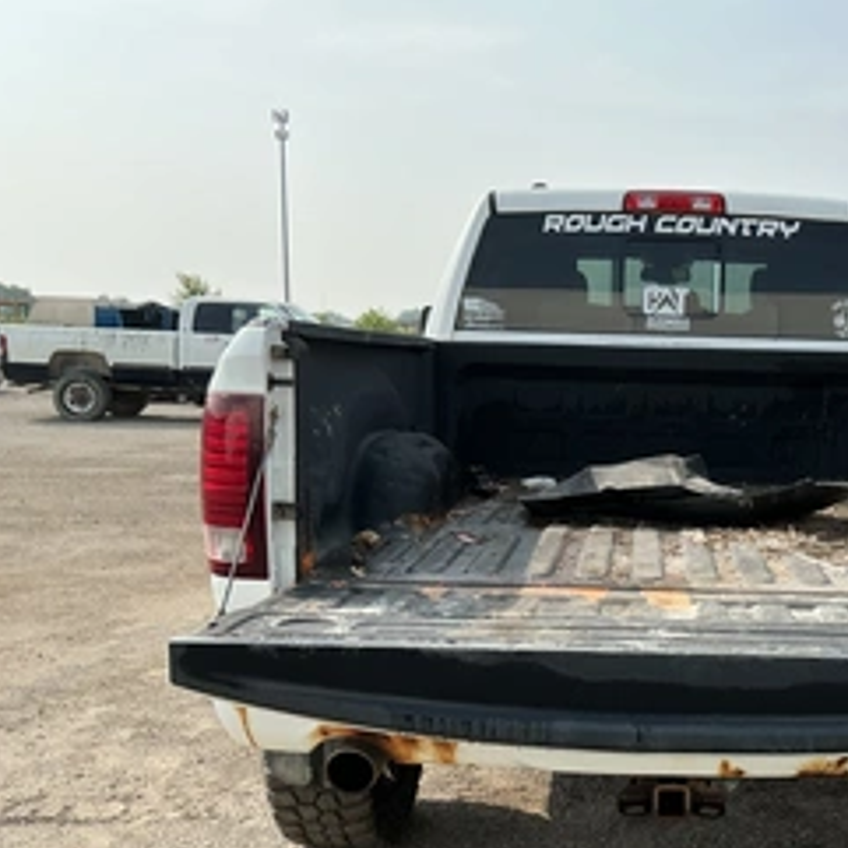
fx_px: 1136
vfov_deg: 40.7
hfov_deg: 39.6
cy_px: 524
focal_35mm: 41
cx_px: 654
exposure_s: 1/1377
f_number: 1.8
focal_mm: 3
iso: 25
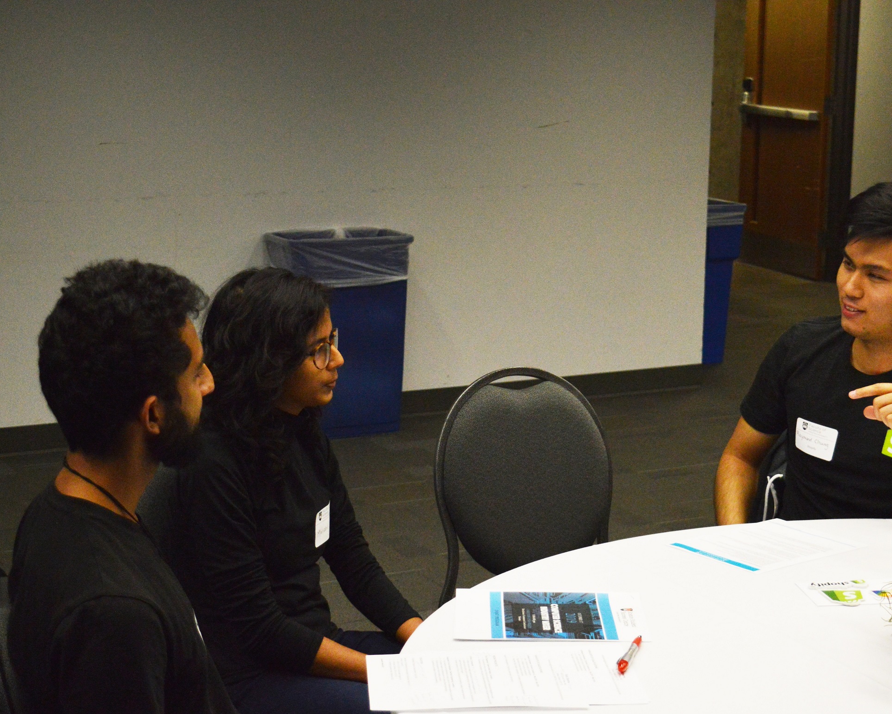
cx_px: 543
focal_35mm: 67
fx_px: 1769
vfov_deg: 22.8
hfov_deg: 28.2
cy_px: 371
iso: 1600
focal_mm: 38
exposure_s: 1/500
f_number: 4.8
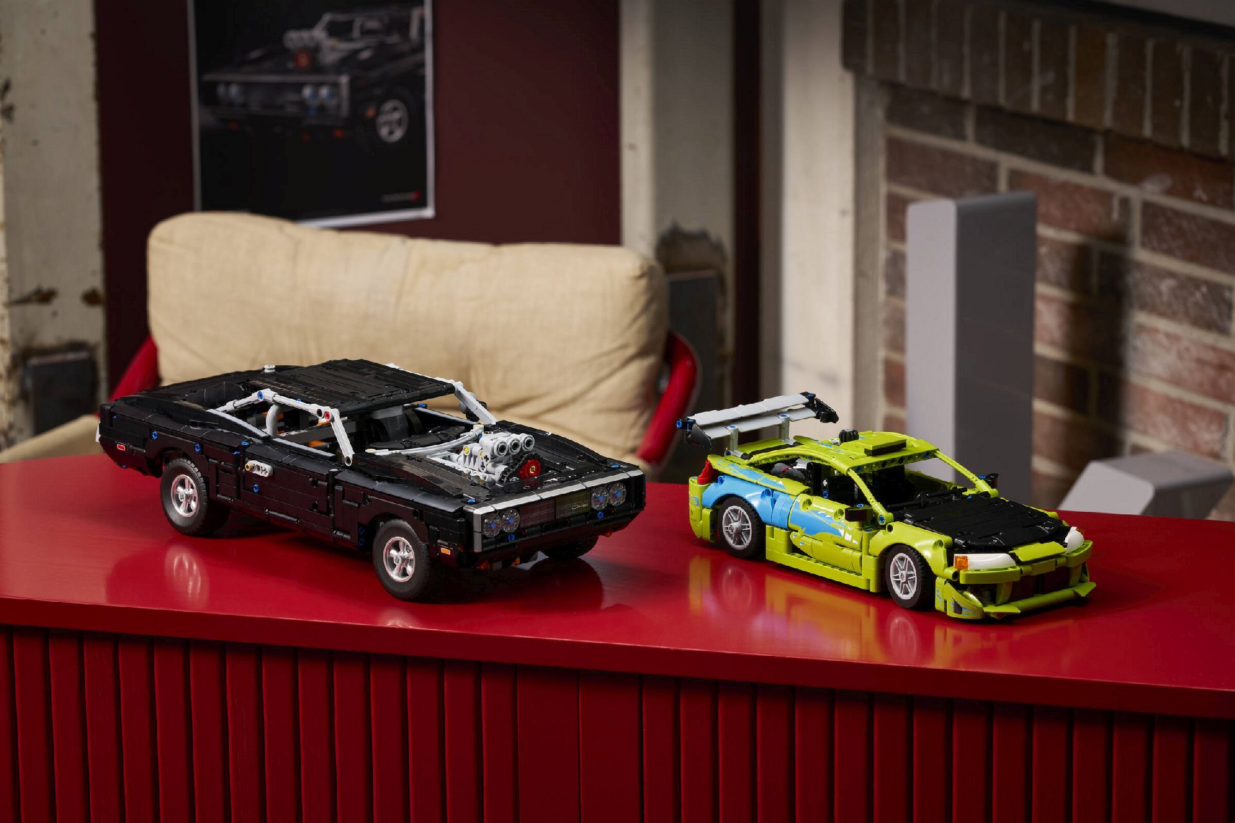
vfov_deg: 11.9
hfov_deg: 17.8
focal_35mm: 115
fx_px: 3945
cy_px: 412
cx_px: 618
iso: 100
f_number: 9
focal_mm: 115
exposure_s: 1/4
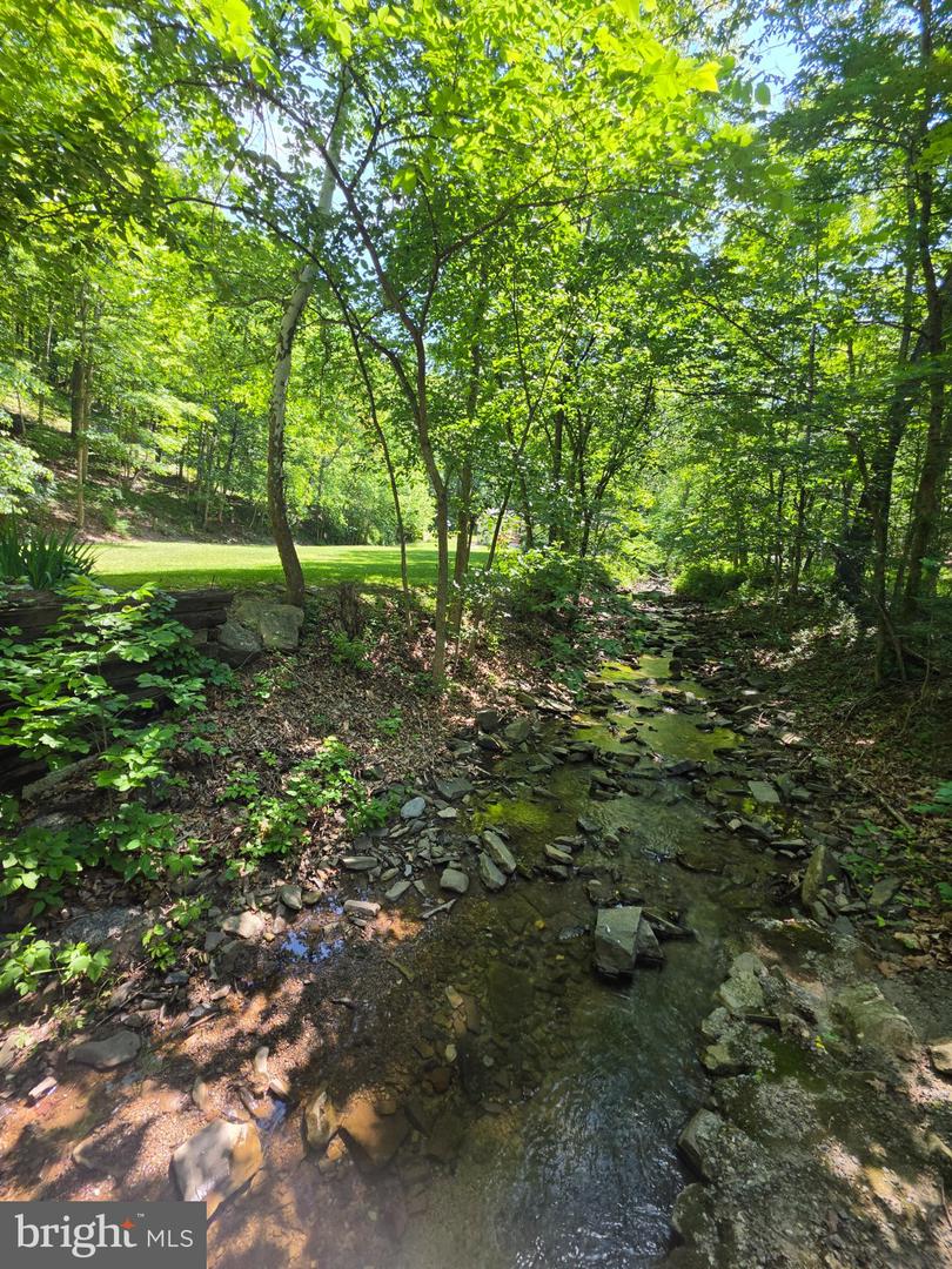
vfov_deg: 106.2
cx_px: 476
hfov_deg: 89.9
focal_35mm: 13
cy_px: 634
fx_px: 477
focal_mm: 2.2
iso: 16
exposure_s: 1/120
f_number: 1.9
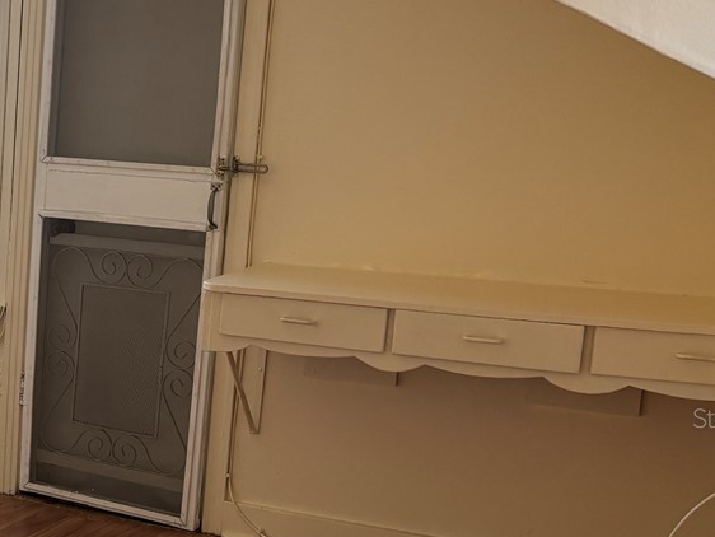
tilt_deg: -11.7
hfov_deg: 23.4
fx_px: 1529
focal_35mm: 74
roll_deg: -1.4
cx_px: -205
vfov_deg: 19.7
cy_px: 417
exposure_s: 1/120
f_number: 1.6
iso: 100
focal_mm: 5.96
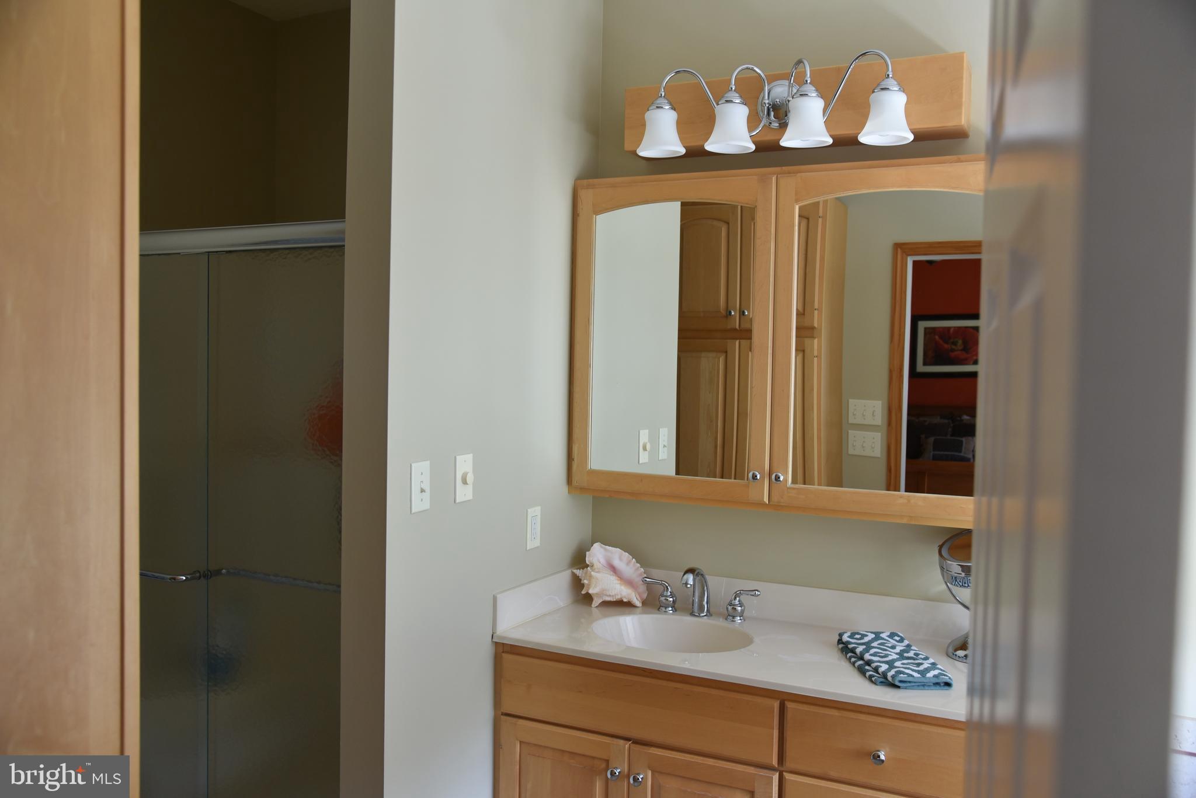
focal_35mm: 30
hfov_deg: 61.9
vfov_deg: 43.6
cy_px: 399
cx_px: 598
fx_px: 997
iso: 800
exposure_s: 1/80
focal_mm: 30
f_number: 4.5
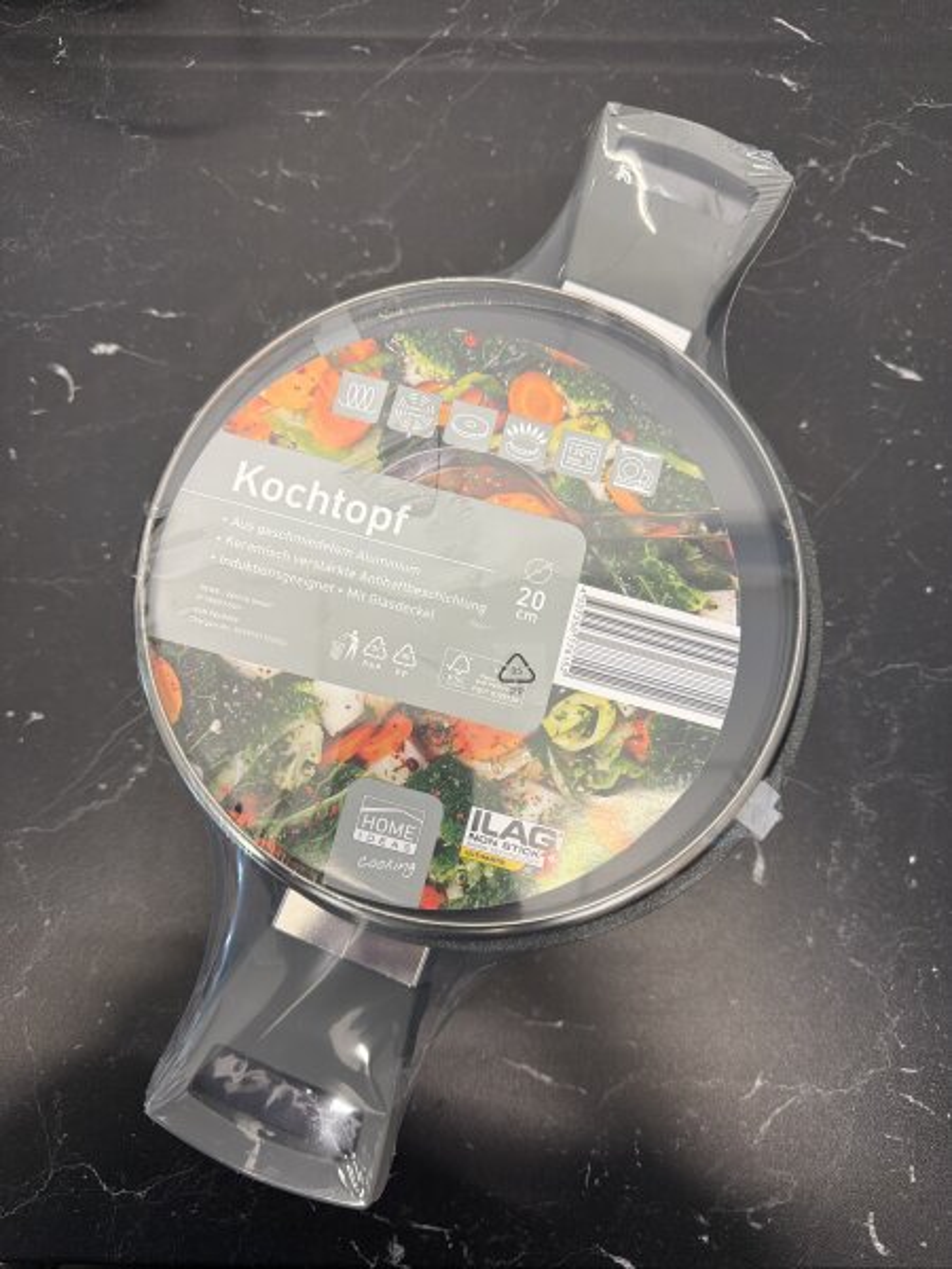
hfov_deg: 56.8
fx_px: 880
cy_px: 634
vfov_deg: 71.6
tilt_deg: -80.1
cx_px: 476
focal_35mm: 24
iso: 160
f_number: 1.78
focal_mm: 6.76
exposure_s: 1/50
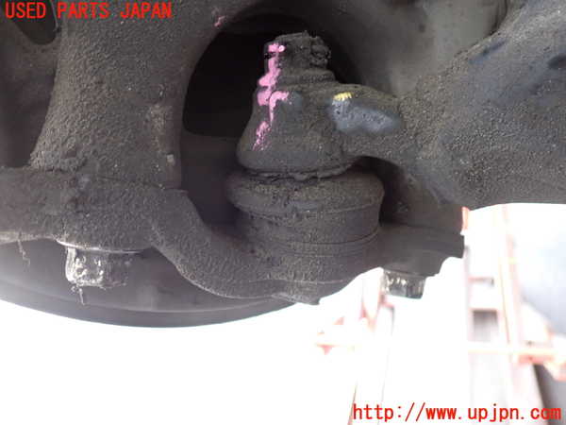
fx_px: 491
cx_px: 283
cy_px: 212
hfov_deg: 60.0
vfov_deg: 46.8
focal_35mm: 30
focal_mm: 5.4
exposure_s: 1/30
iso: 320
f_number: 2.3
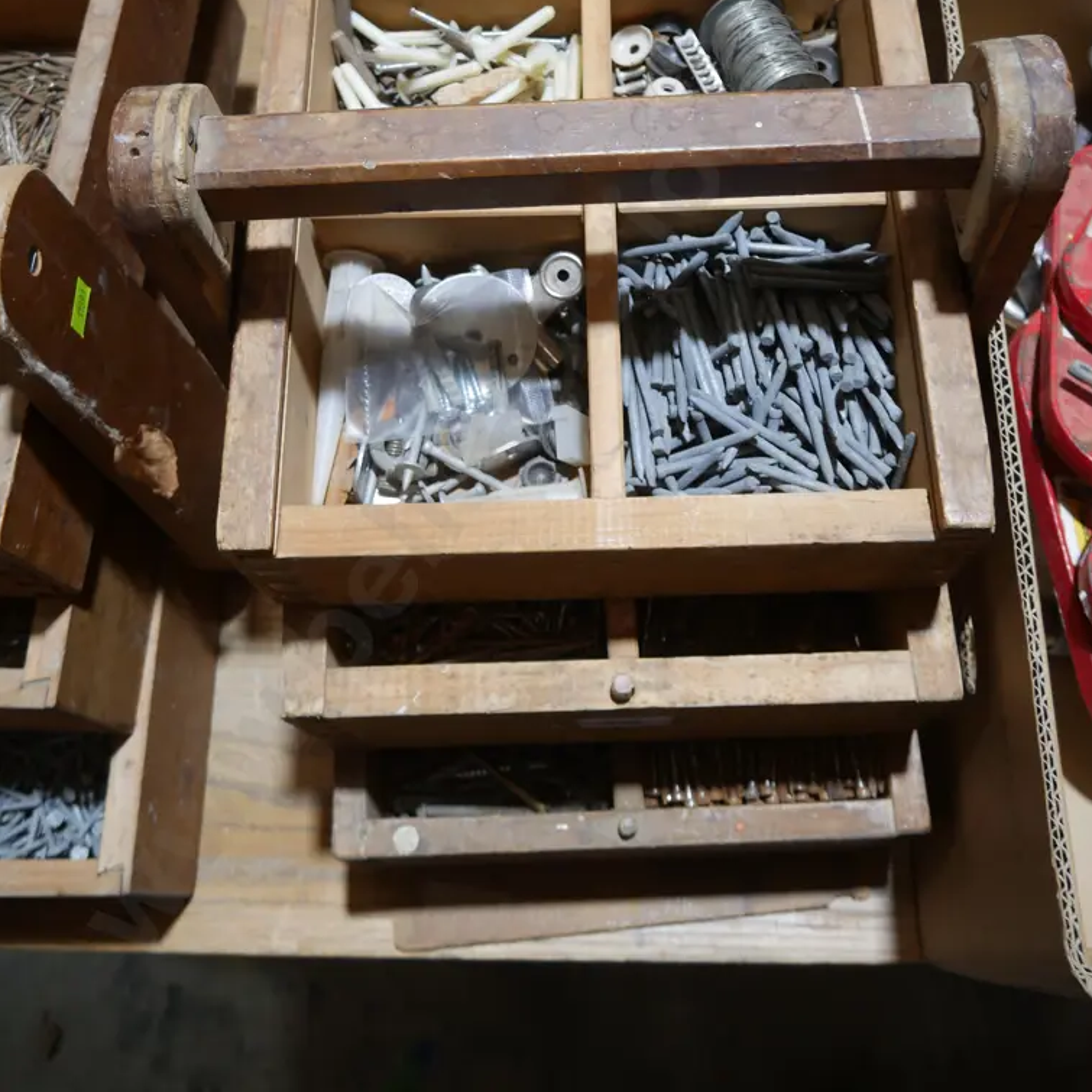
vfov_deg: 45.3
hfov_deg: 46.0
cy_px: 353
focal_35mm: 36
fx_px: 1285
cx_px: 555
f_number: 3.6
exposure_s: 1/60
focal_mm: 15
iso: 320
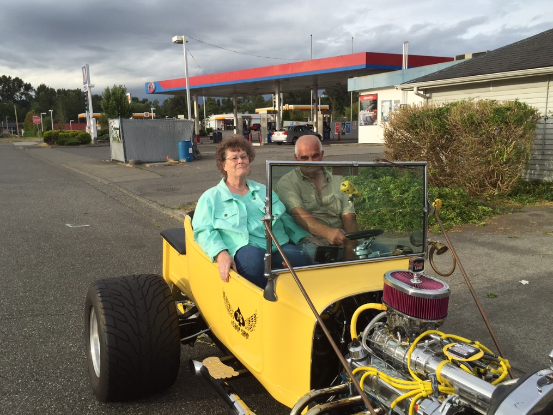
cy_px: 208
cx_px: 274
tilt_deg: -9.2
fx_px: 479
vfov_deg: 46.8
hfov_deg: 60.0
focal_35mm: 30
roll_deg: -0.7
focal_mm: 4.15
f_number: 2.2
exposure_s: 1/628
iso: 32
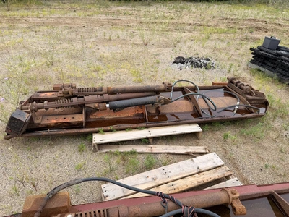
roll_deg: -3.9
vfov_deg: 56.8
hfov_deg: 71.6
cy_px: 108
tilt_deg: -35.2
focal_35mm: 24
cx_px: 144
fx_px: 200
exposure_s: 1/788
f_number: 1.78
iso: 80
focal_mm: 6.76
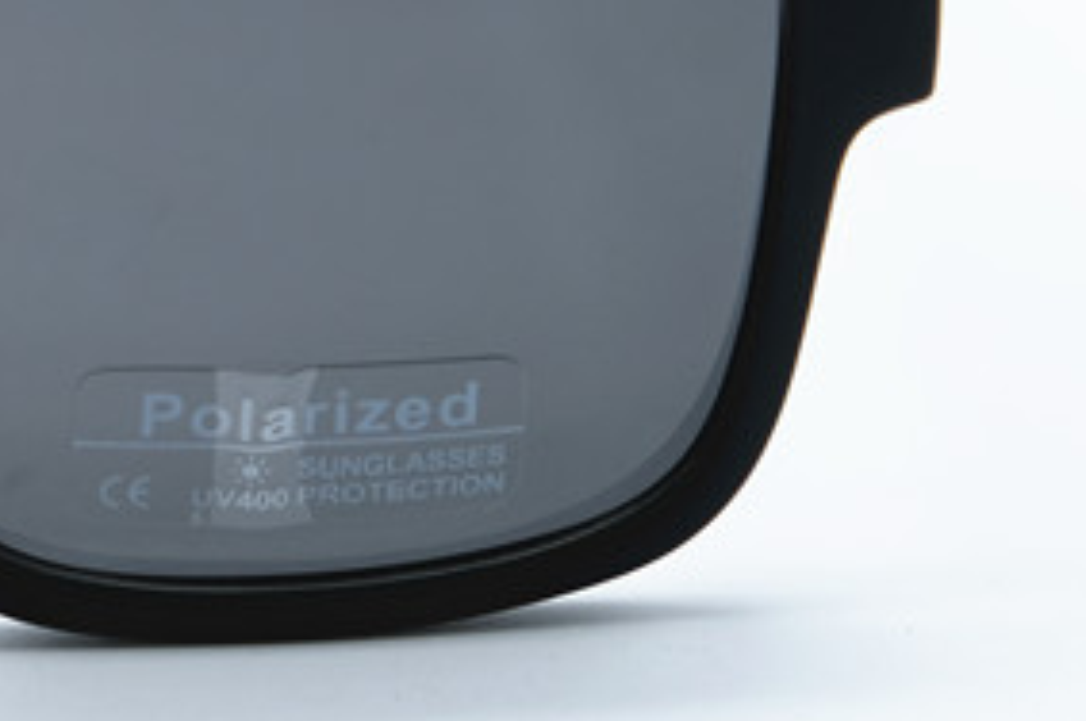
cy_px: -15
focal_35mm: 269
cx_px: -480
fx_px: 8105
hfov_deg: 7.5
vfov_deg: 5.1
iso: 160
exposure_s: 1/220
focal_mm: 50.5
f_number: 4.5
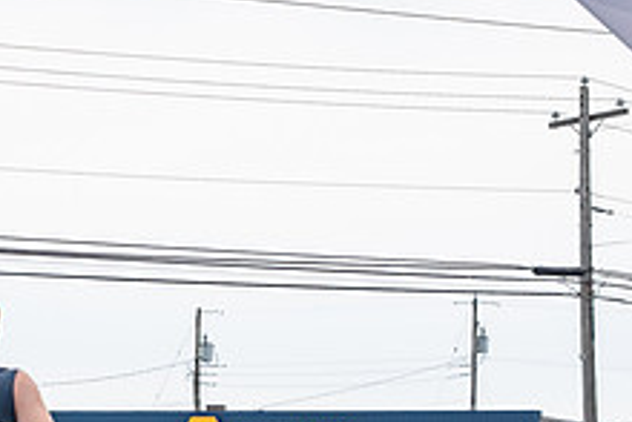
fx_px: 2881
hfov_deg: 12.4
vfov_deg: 8.4
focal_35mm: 164
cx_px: 67
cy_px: 380
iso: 800
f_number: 4
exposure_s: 1/4000
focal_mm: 48
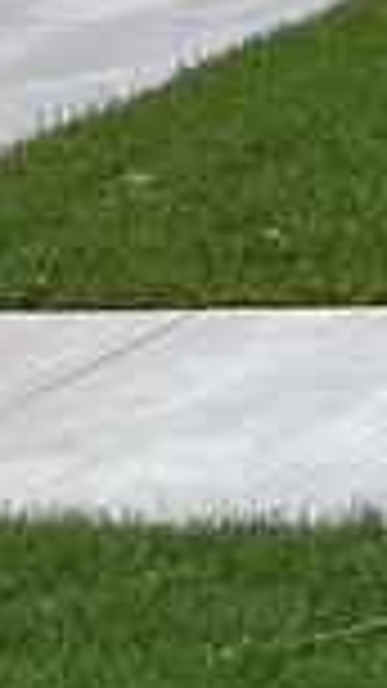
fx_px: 3450
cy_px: -868
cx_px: 2187
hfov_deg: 4.8
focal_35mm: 189
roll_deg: +1.4
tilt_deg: +2.9
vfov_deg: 10.2
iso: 50
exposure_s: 1/6579
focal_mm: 5.7
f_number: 1.5
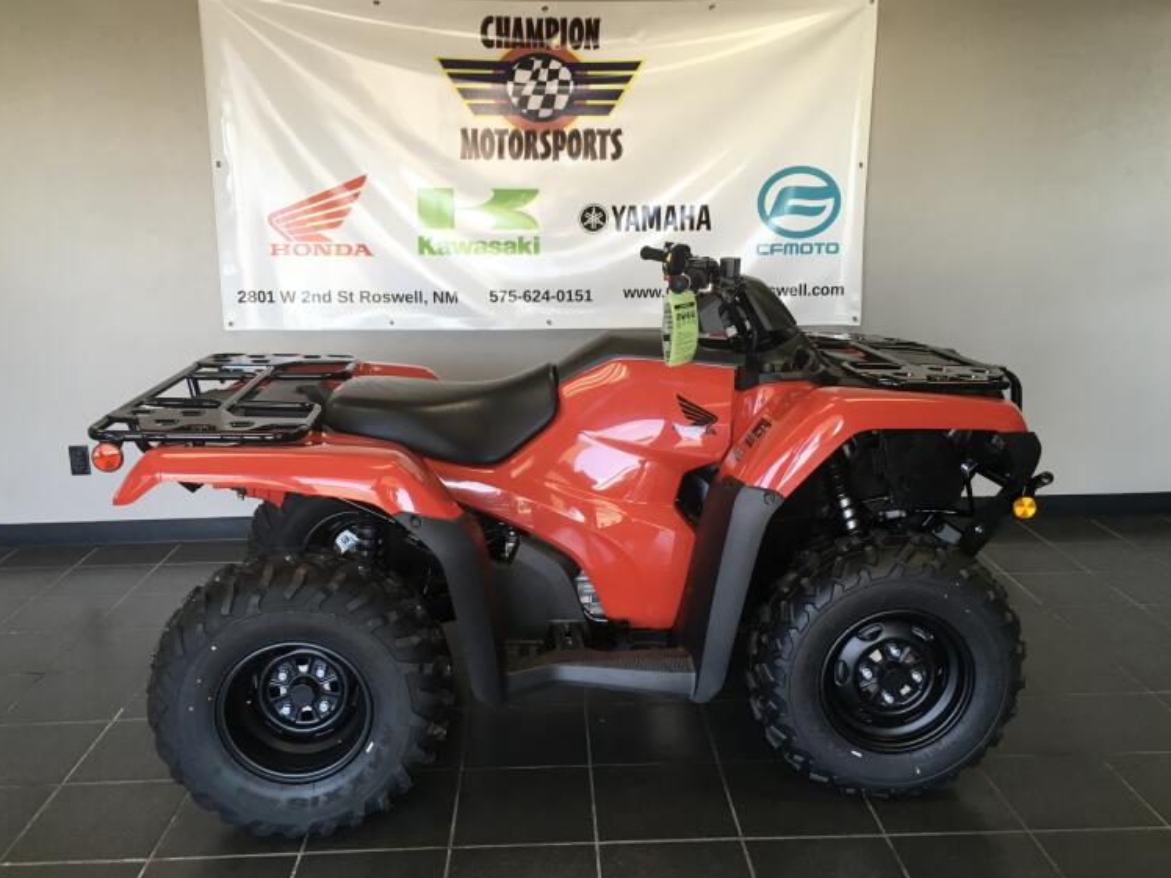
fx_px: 1049
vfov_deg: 45.4
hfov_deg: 58.4
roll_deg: +0.2
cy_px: 419
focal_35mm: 31
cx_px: 584
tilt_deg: -12.0
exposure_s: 1/40
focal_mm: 4.15
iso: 25
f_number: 2.2
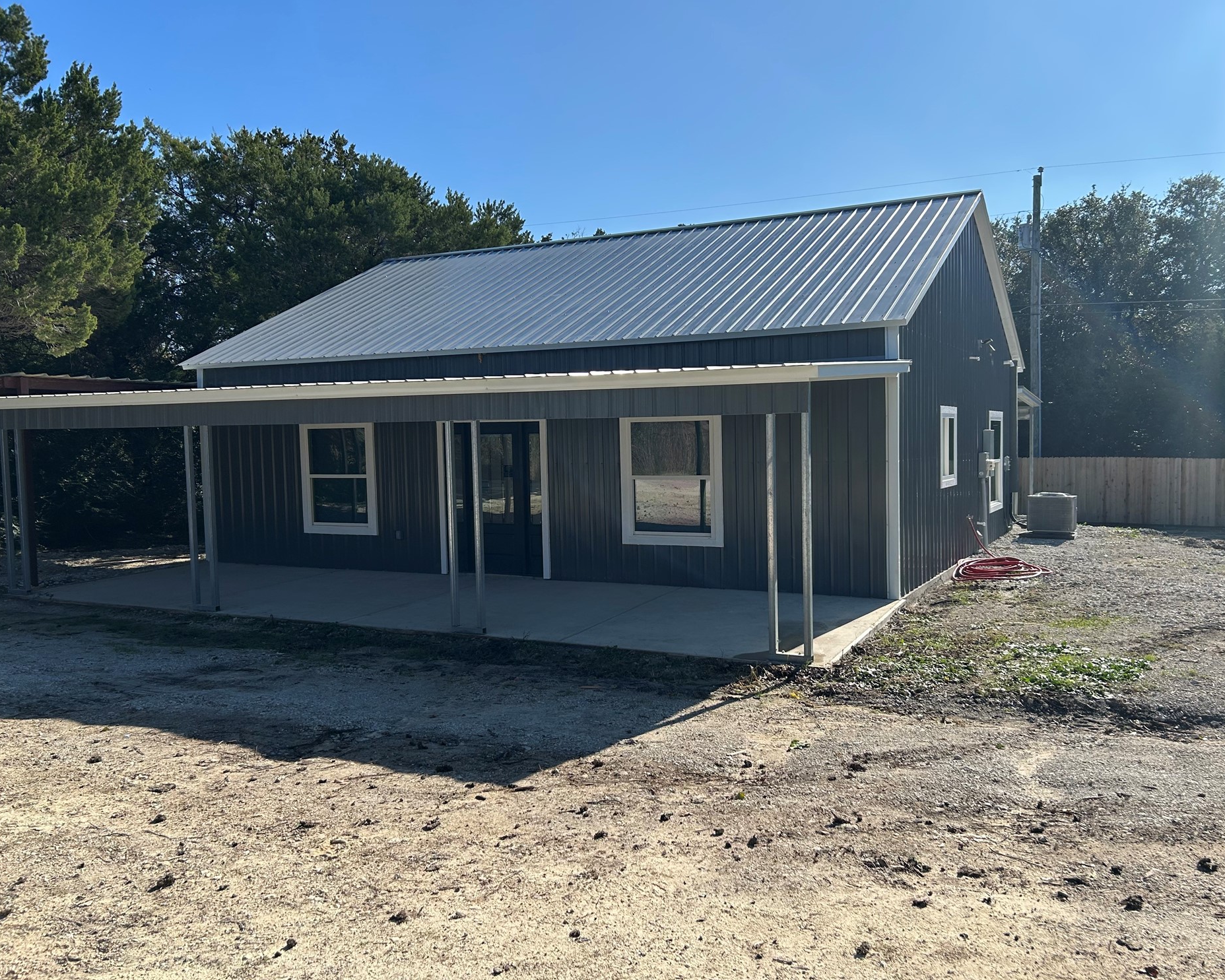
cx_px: 673
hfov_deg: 62.1
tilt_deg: -3.7
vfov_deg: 51.5
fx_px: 1015
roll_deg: +0.9
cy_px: 485
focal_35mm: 28
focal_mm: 5.7
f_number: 1.5
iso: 50
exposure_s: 1/3831
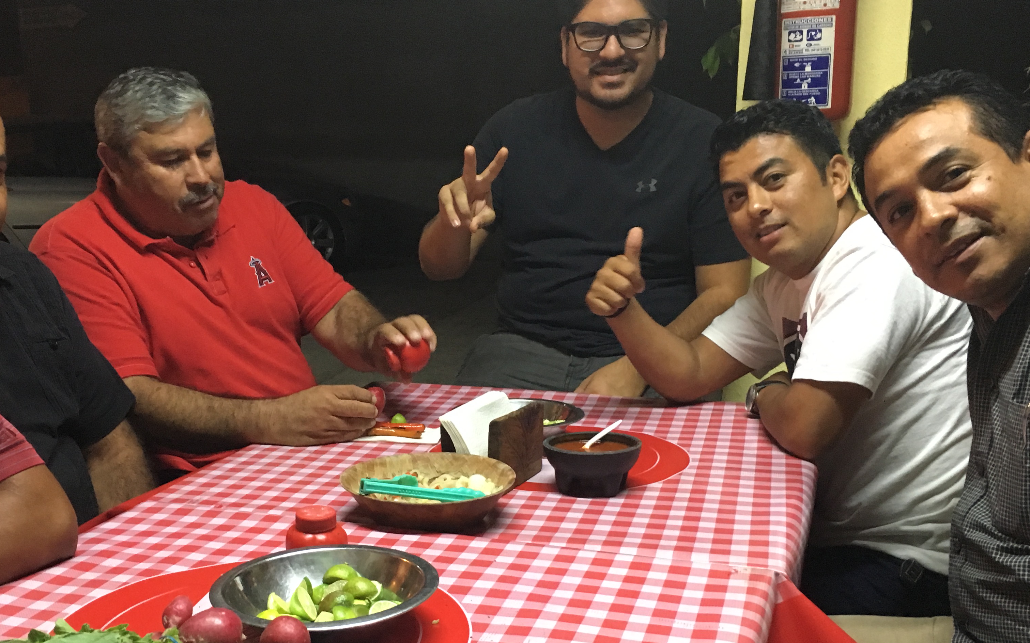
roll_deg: +0.4
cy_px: 435
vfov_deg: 31.0
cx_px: 460
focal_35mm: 41
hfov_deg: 48.1
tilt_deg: -13.2
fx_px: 1151
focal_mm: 4.15
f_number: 2.2
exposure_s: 1/15
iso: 200
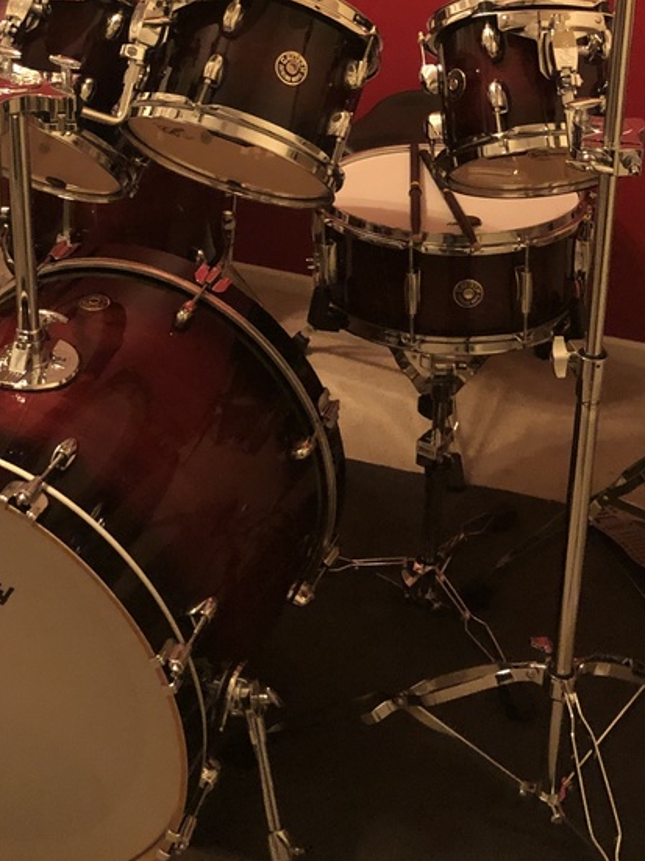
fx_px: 1516
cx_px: 256
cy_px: 81
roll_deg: -1.3
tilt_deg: -18.7
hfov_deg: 24.0
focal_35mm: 61
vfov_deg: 30.3
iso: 125
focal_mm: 4
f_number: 1.8
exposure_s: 1/4
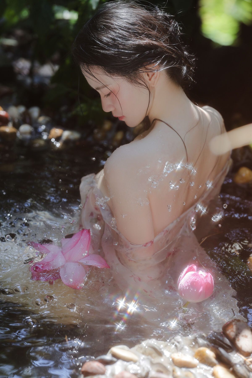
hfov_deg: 16.3
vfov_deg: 24.2
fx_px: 882
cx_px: 126
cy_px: 189
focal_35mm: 84
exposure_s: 1/2000
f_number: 2.5
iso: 400
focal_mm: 85
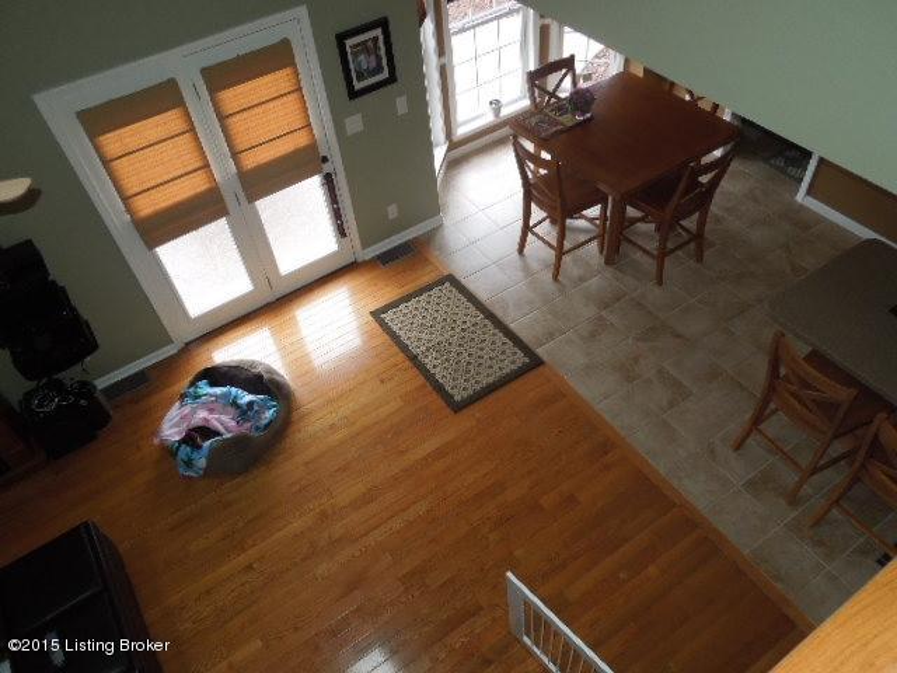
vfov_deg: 54.9
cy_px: 336
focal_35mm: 25
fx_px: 648
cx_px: 448
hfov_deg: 69.4
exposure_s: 1/40
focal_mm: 4.5
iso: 220
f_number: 3.3
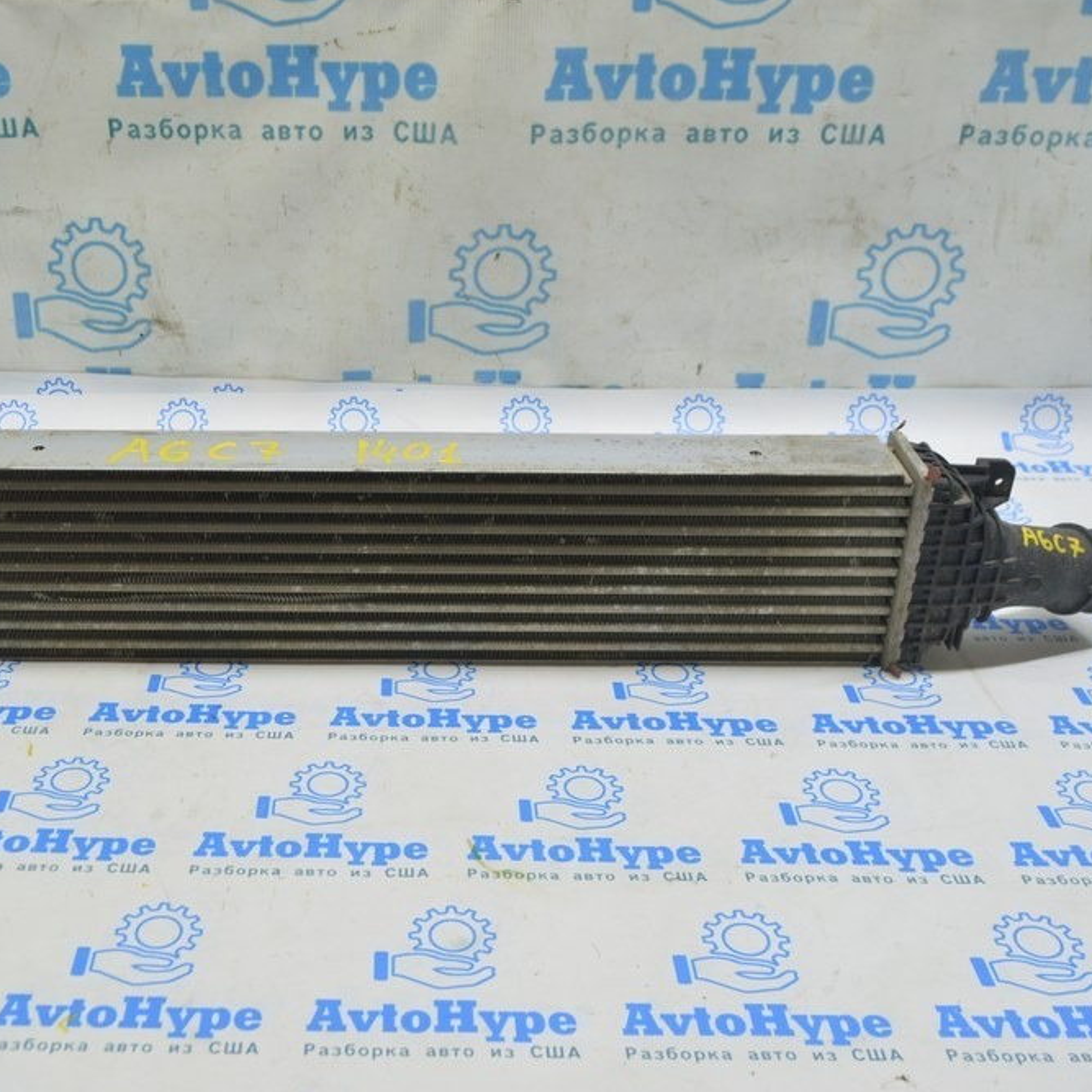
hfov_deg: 38.7
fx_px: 1535
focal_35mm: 43
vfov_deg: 39.2
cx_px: 367
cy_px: 538
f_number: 5.6
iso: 400
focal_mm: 22
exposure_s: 1/20
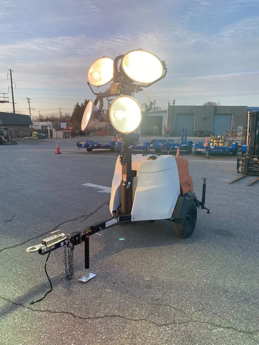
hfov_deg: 53.1
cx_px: 130
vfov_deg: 67.3
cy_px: 172
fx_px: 259
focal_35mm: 26
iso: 32
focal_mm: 4.25
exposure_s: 1/816
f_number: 1.8
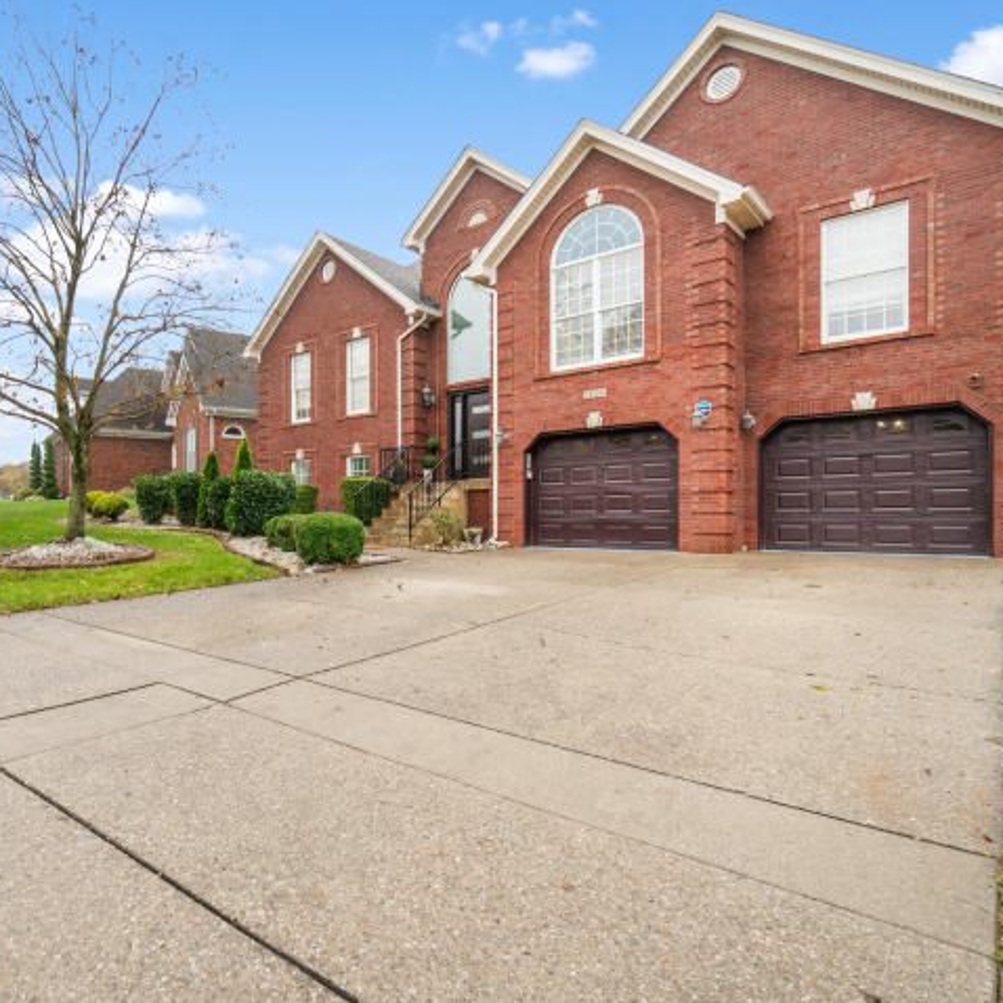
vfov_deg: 74.8
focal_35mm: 20
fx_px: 656
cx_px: 327
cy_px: 506
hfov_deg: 72.4
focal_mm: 10
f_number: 7.1
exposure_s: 1/80
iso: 400
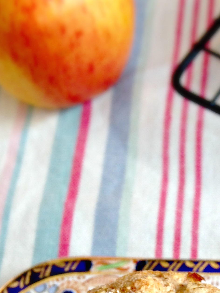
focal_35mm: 82
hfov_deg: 17.4
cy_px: 263
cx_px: 244
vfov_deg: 23.2
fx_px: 695
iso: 50
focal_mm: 4.12
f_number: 2.4
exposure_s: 1/40
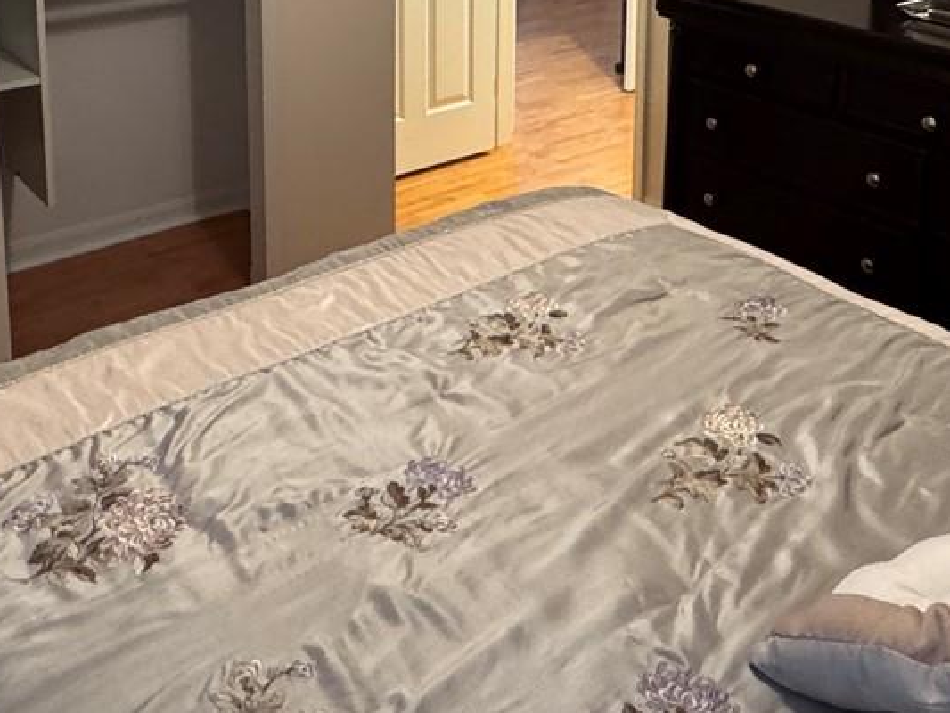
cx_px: 462
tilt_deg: -8.0
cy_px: -82
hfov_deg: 44.8
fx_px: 1153
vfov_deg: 30.5
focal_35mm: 42
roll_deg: +0.4
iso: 500
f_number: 2.2
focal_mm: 2.22
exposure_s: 1/60
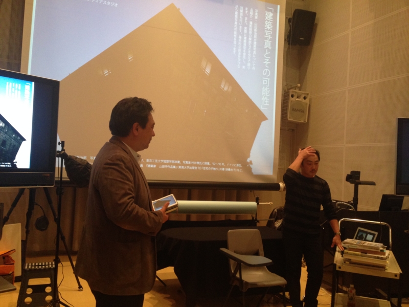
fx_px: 390
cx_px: 204
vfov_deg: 42.9
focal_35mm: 33
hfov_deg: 55.4
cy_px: 154
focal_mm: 4.12
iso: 200
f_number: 2.4
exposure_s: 1/20
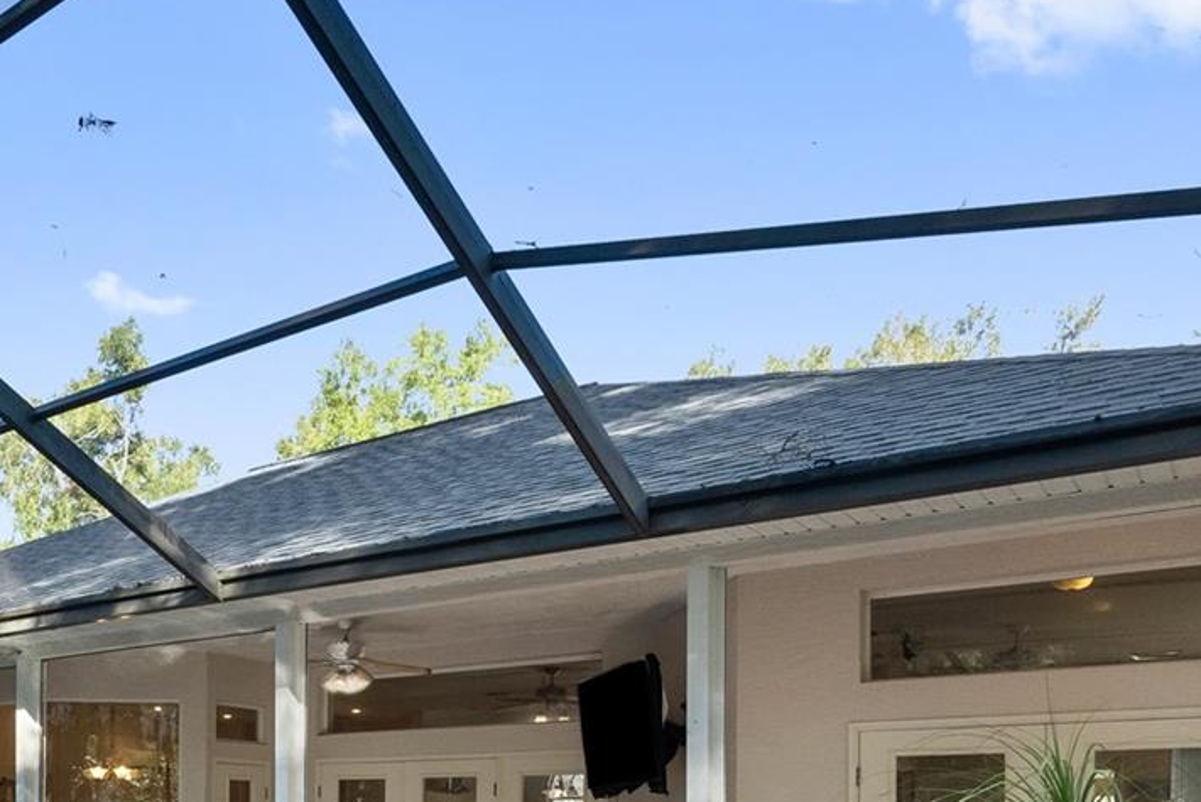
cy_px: 824
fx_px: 1202
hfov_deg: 50.2
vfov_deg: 33.4
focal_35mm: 36
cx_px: 257
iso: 2000
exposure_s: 1/80
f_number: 9
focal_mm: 16
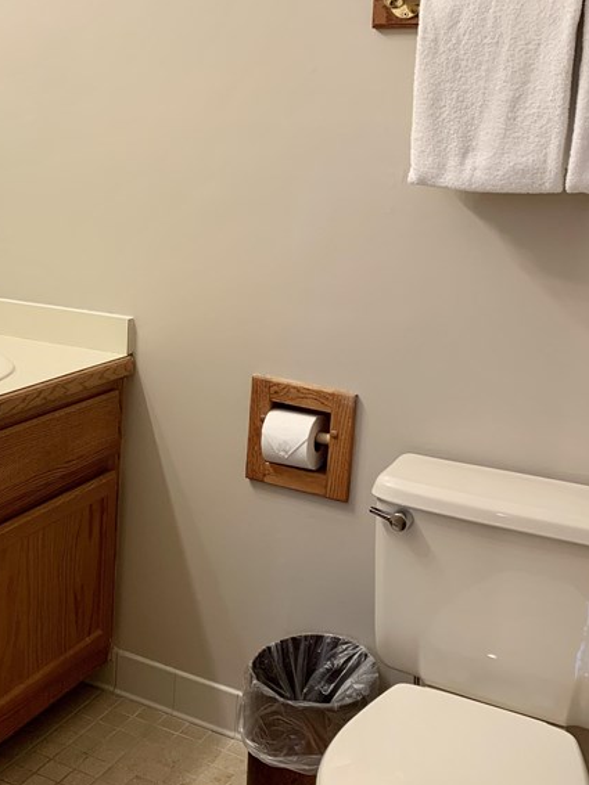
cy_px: 349
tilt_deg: -9.5
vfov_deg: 42.9
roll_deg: -2.1
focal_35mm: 44
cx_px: 148
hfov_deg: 32.3
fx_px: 999
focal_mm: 4.25
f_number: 1.8
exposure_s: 1/60
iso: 50
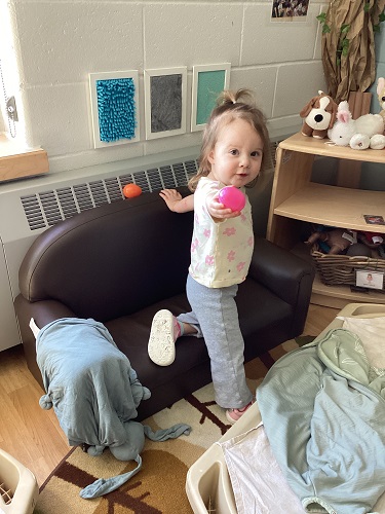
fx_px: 460
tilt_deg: -30.5
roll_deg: -1.2
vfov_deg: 58.4
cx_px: 192
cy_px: 257
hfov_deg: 45.4
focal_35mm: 31
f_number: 2.4
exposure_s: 1/60
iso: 125
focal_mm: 3.3
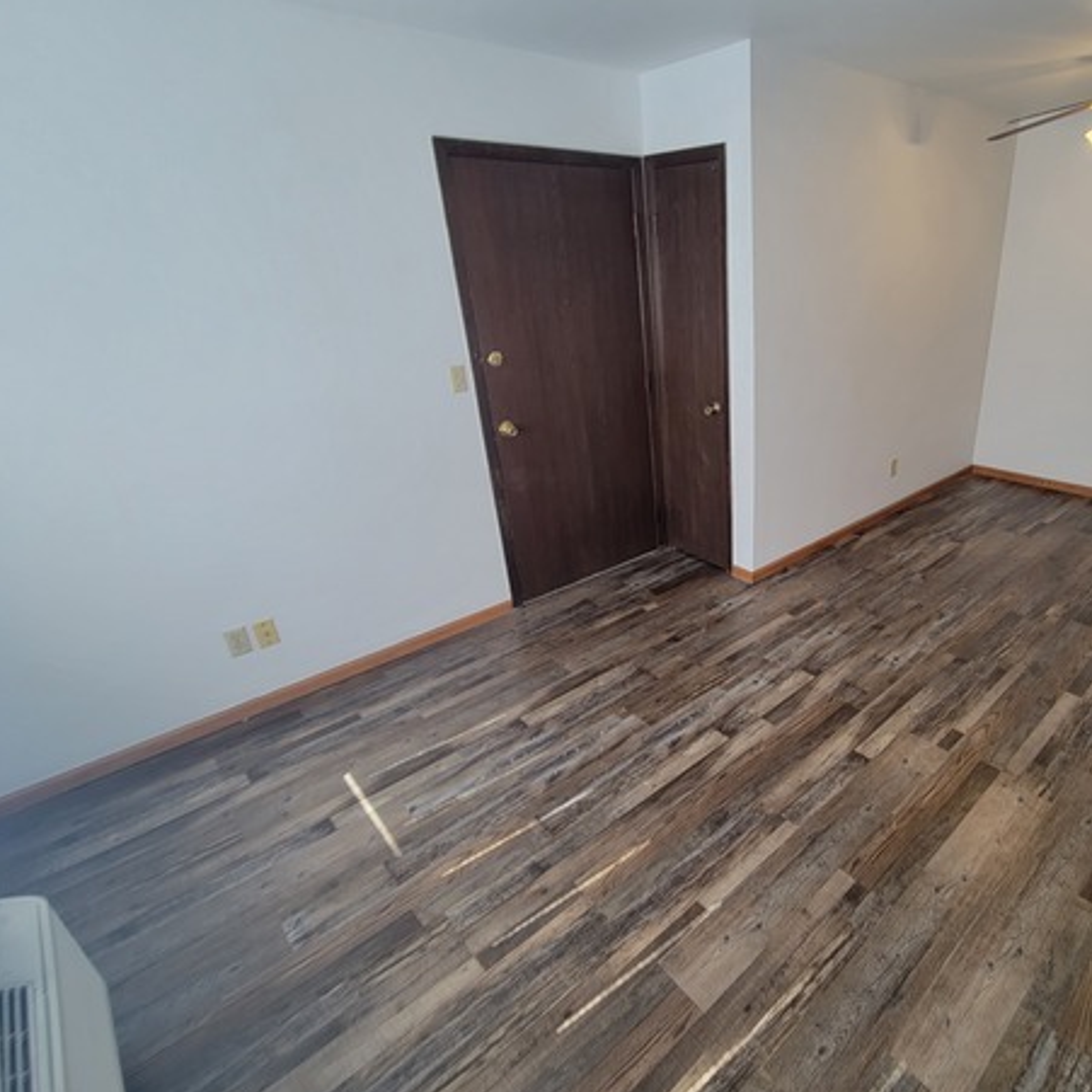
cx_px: 740
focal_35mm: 17
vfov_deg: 84.0
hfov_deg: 80.8
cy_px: 547
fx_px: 607
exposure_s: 1/60
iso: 64
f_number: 2.2
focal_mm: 2.2
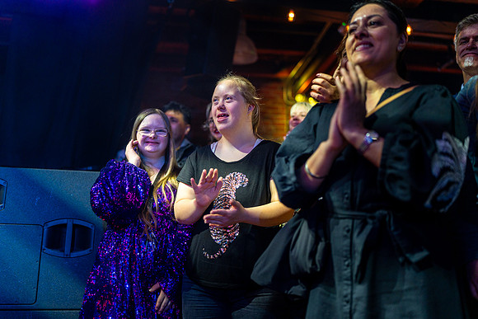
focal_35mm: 35
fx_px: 465
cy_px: 160
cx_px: 239
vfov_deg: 37.9
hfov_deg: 54.4
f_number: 1.4
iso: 640
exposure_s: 1/200
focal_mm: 35
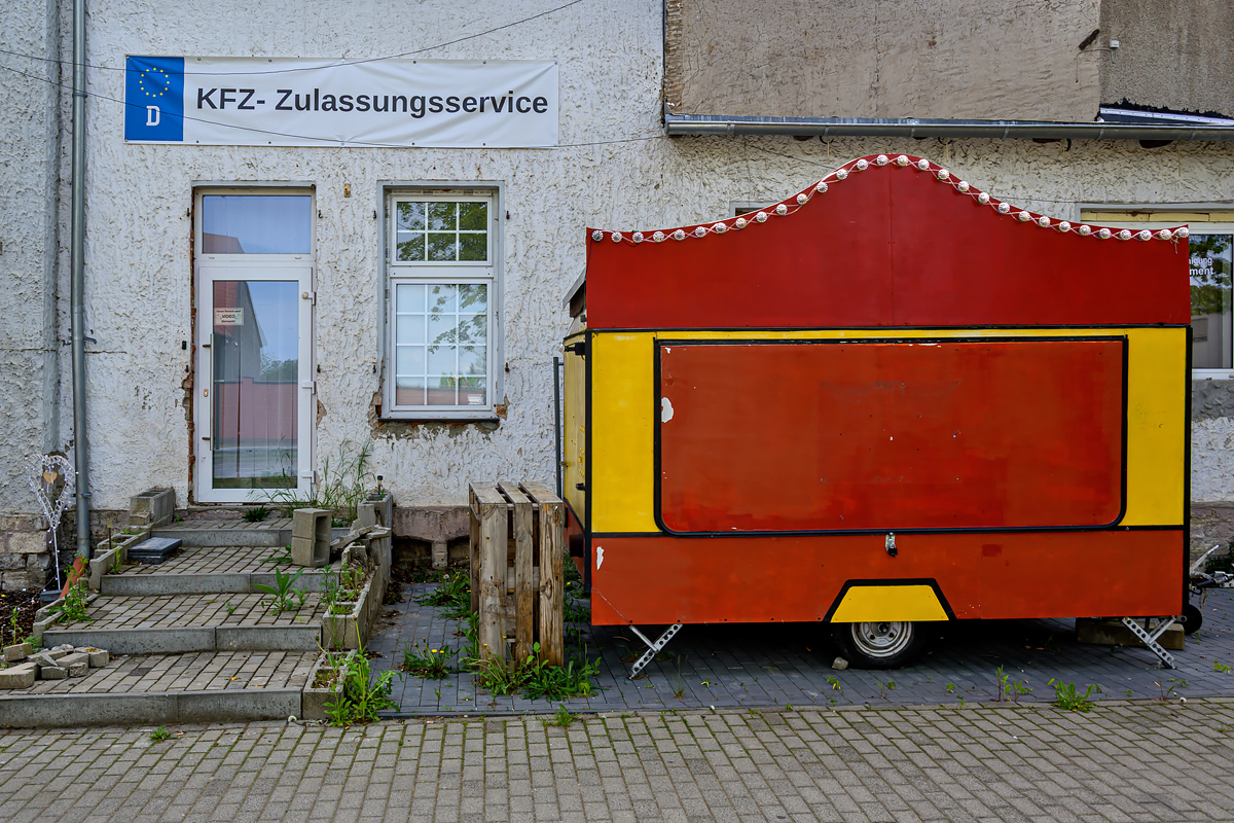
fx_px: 1054
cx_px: 617
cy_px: 412
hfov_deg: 60.7
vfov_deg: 42.6
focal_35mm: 31
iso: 200
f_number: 8
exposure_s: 1/125
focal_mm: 20.5
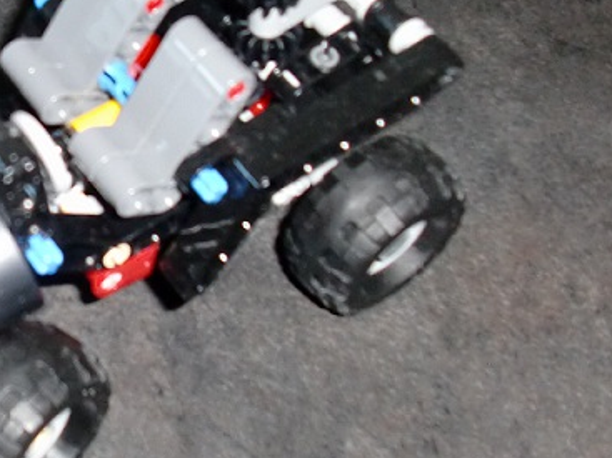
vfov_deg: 19.1
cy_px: 158
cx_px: 3
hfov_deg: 24.2
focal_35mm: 77
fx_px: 1361
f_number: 2.8
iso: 400
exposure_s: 1/60
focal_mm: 6.3
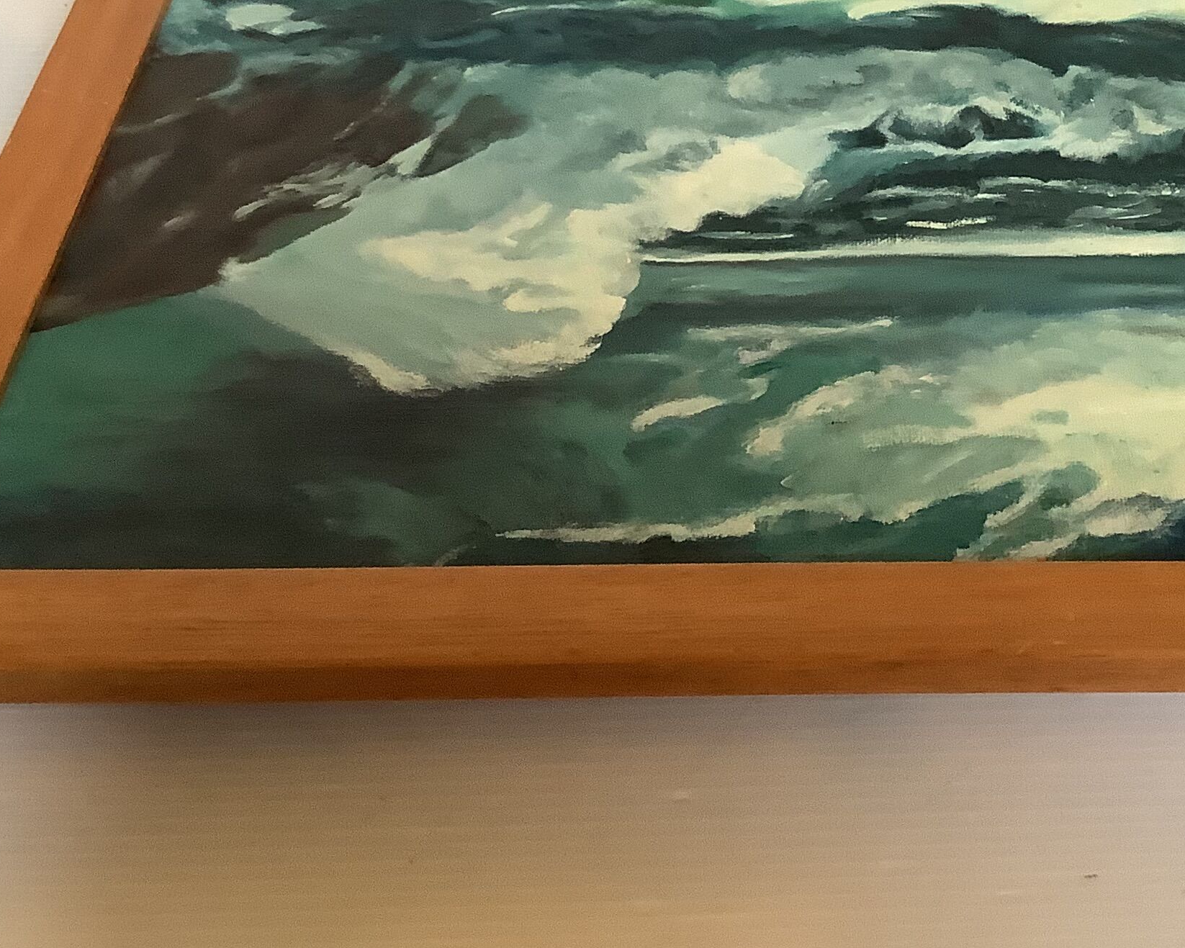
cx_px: 911
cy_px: 85
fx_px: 2104
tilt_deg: -39.9
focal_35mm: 60
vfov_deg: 24.6
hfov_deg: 30.8
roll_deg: -1.9
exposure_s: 1/60
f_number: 2.4
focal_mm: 3.3
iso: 200
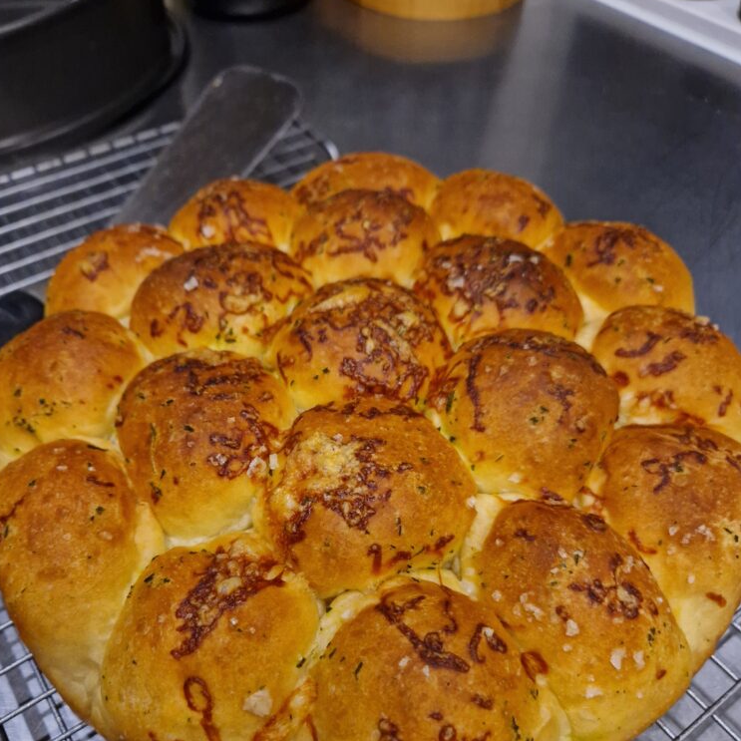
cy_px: 471
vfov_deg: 56.5
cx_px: 359
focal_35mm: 28
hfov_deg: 57.3
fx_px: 678
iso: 640
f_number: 1.8
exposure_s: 1/100
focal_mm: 5.4
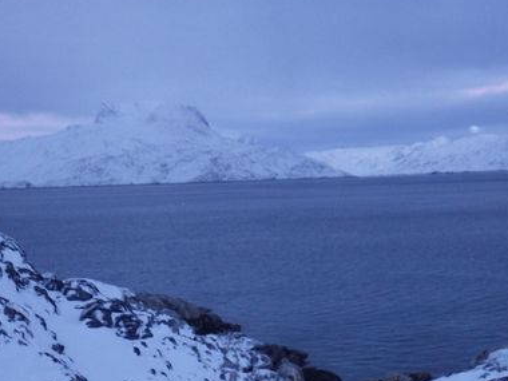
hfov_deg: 32.3
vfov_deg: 24.8
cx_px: 357
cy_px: 168
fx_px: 866
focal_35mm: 59
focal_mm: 5
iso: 320
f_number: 3.5
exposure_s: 1/45
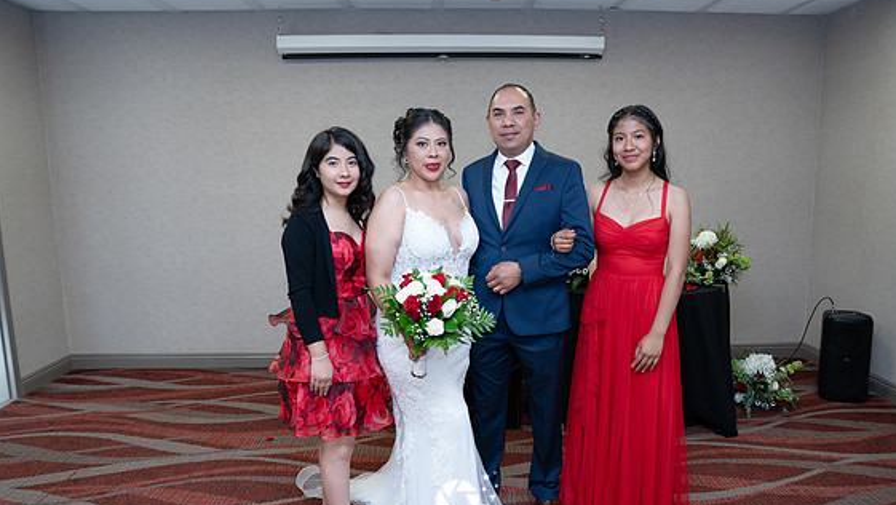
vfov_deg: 44.3
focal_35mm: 26
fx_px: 618
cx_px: 460
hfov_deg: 71.9
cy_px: 285
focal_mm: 24
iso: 1000
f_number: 3.2
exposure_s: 1/125
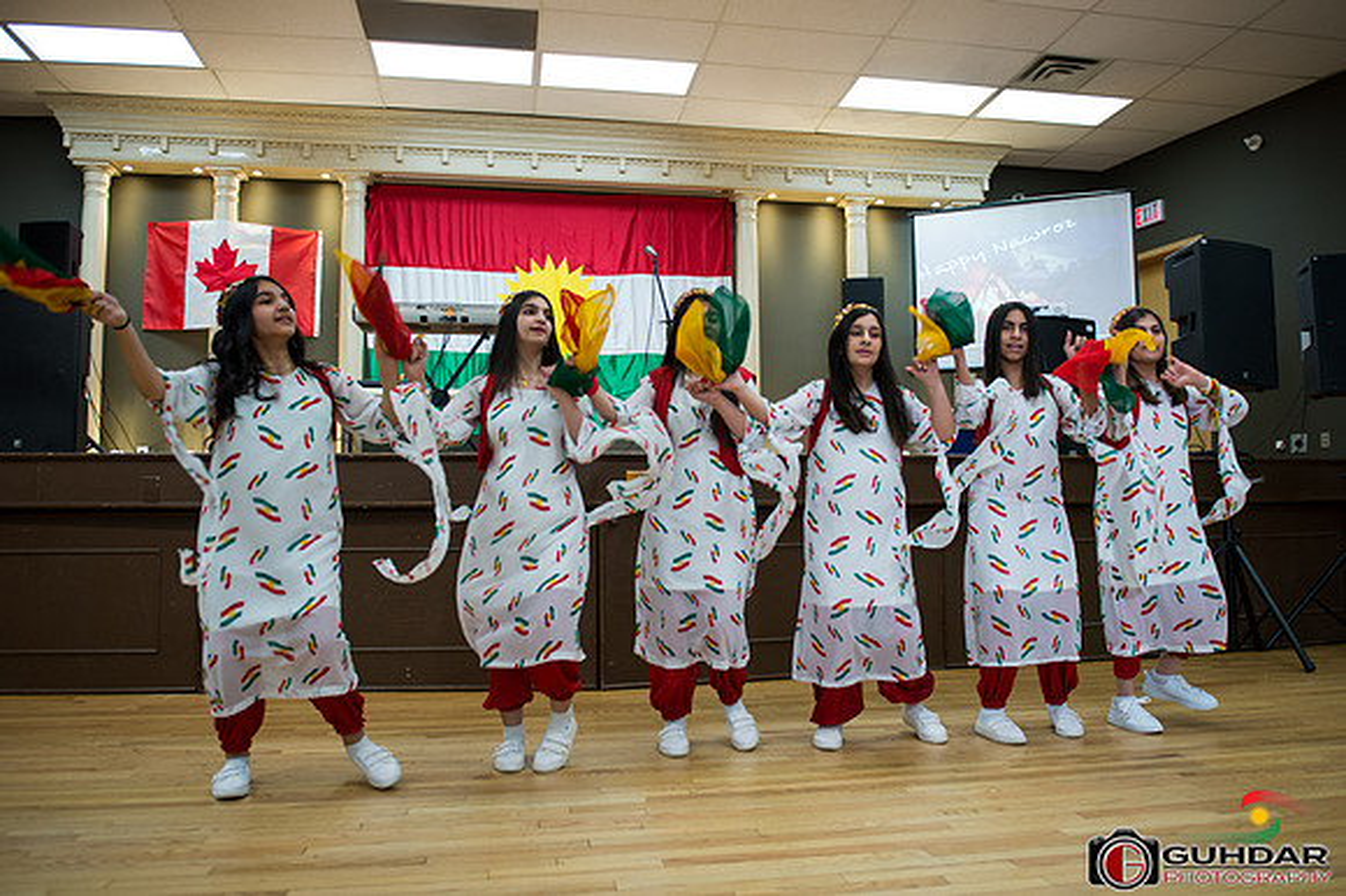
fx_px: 992
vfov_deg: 48.6
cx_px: 696
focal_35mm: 27
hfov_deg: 68.3
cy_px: 450
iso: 720
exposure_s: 1/200
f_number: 2.8
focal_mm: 24
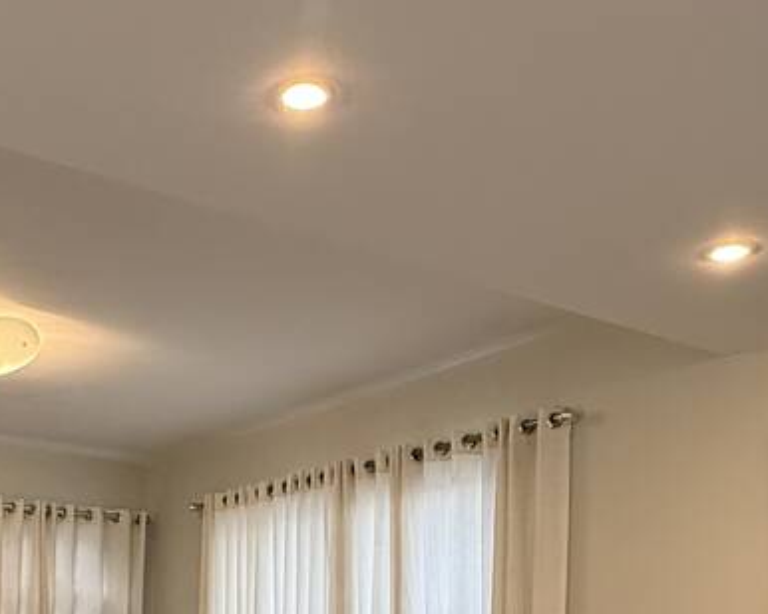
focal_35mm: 51
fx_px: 1160
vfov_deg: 27.2
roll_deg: -0.9
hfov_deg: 35.7
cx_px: 183
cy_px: 676
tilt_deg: +2.4
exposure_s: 1/60
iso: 200
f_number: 2.2
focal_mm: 2.22
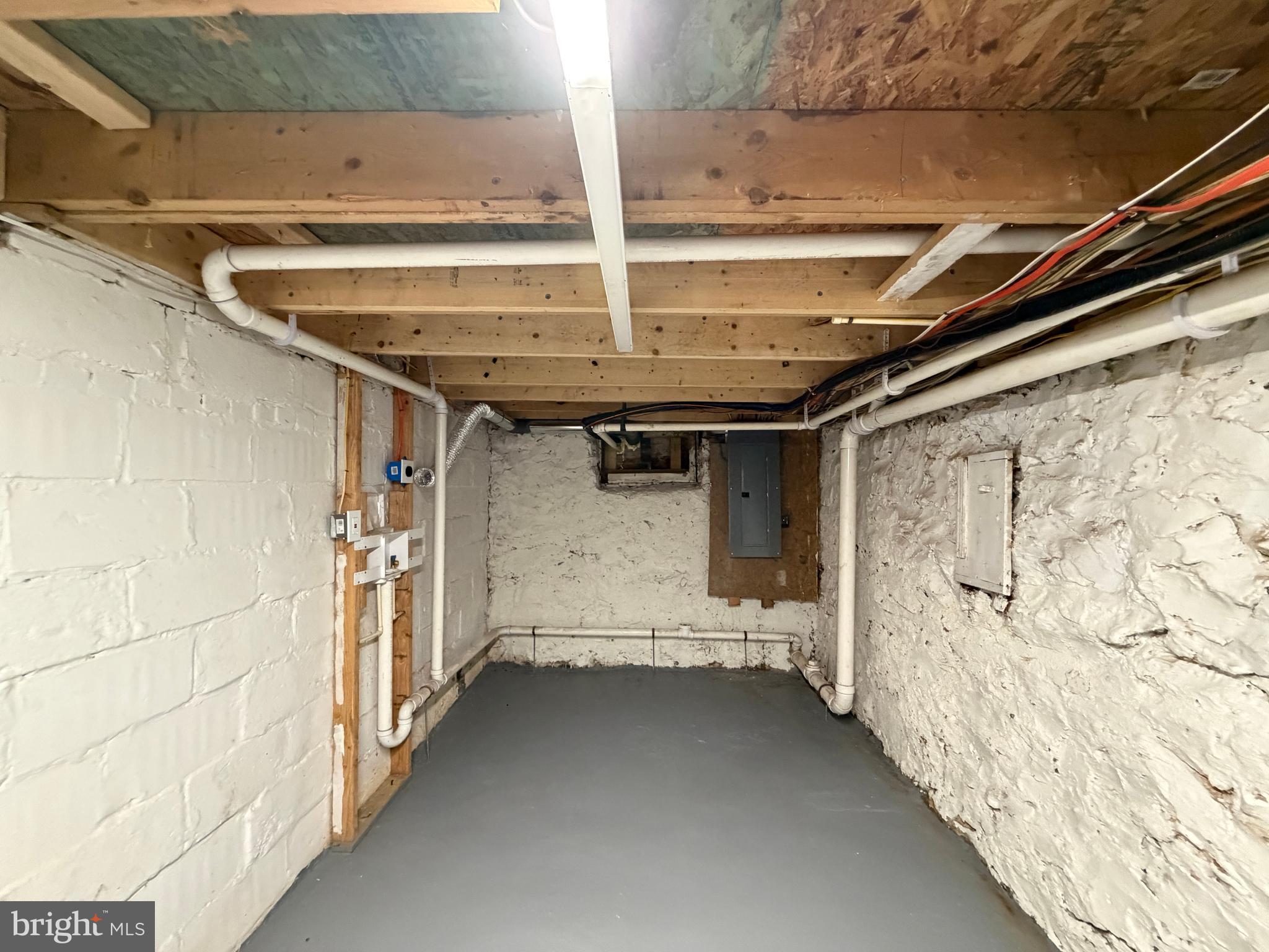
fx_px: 513
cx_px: 634
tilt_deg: +1.6
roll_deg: -0.4
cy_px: 476
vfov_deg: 85.7
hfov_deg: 102.1
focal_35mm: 14
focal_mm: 2.22
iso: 640
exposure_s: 1/60
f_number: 2.2
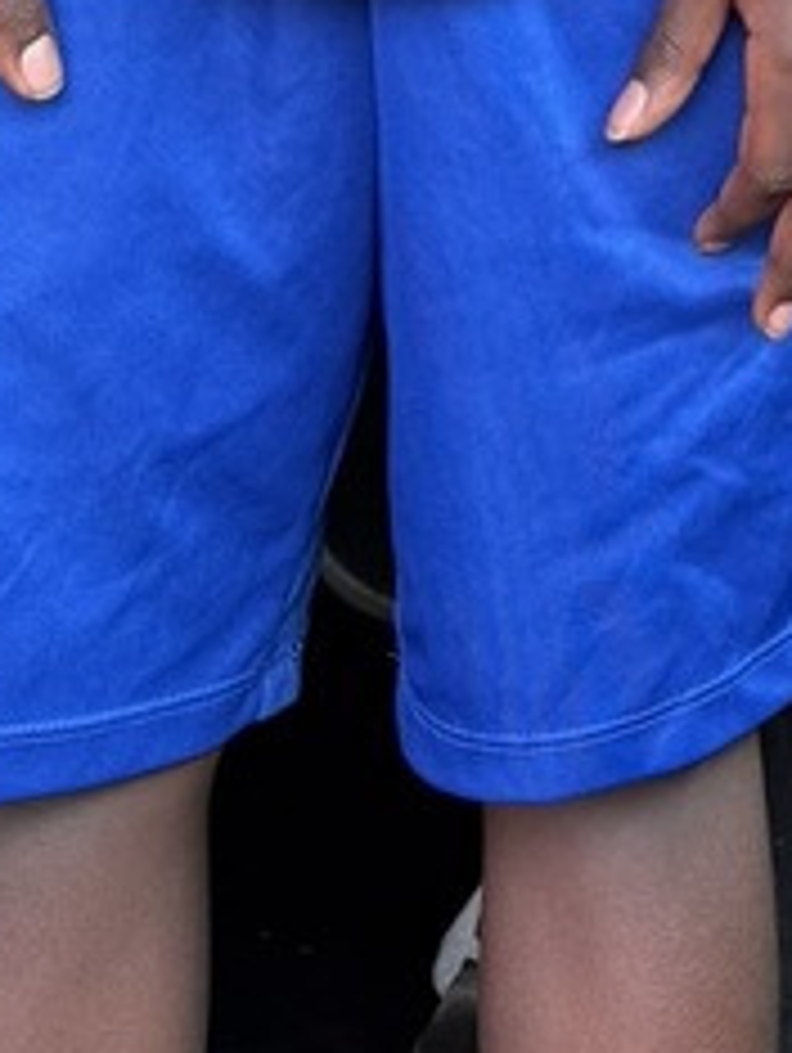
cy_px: -914
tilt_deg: +7.7
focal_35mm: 105
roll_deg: -2.2
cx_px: 1084
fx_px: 3197
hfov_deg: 13.5
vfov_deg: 15.6
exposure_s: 1/241
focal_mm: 6.76
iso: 125
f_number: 1.78
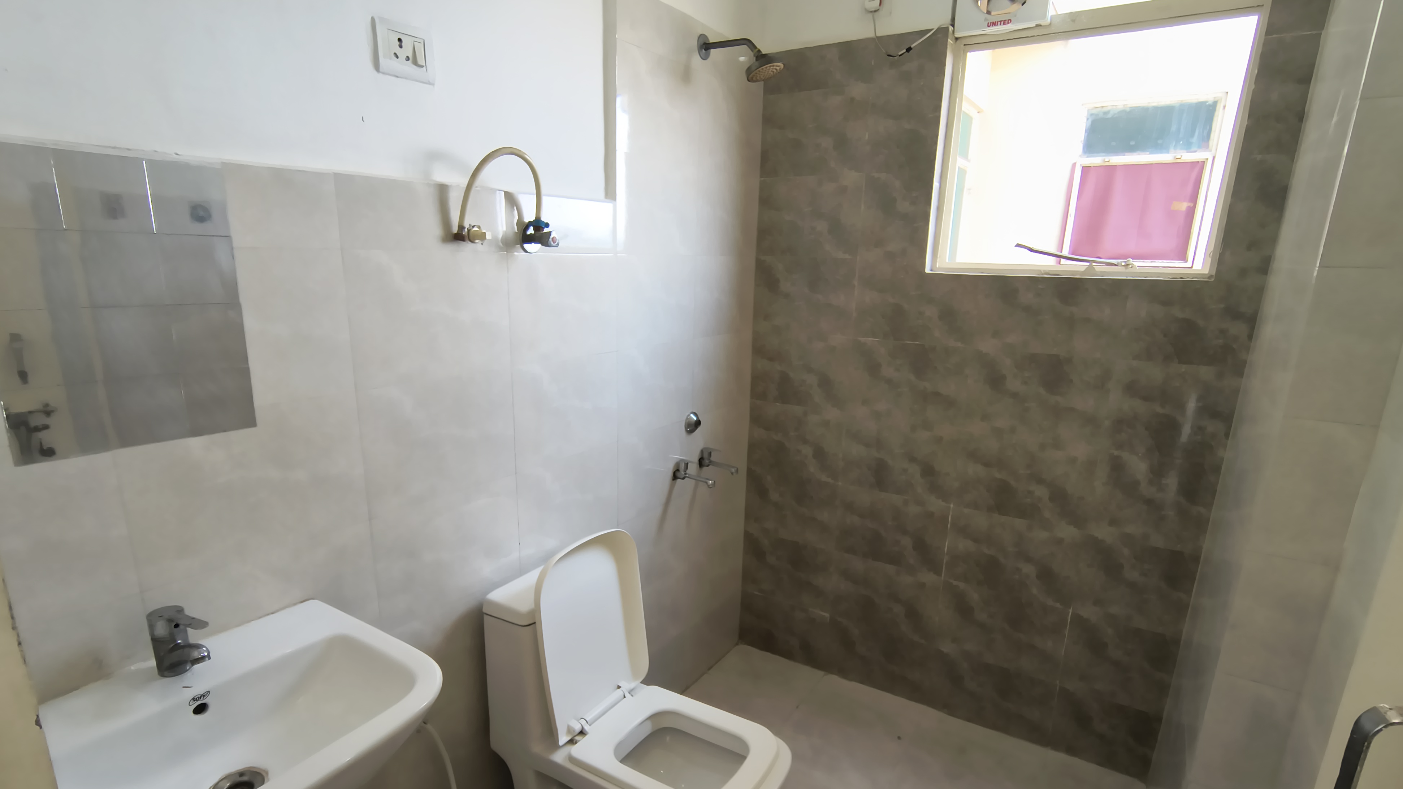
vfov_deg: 74.0
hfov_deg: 106.8
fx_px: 521
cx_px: 681
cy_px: 440
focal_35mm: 14
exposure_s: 1/100
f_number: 2.2
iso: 157
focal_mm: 2.13
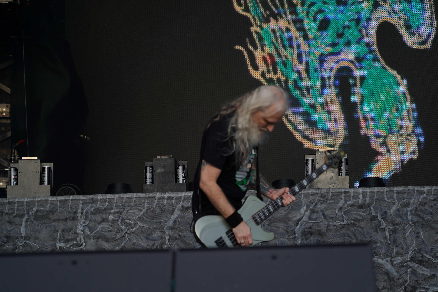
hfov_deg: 19.5
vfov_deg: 13.0
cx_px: 219
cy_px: 146
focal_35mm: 105
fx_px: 1277
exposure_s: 1/125
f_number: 4
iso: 160
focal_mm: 105
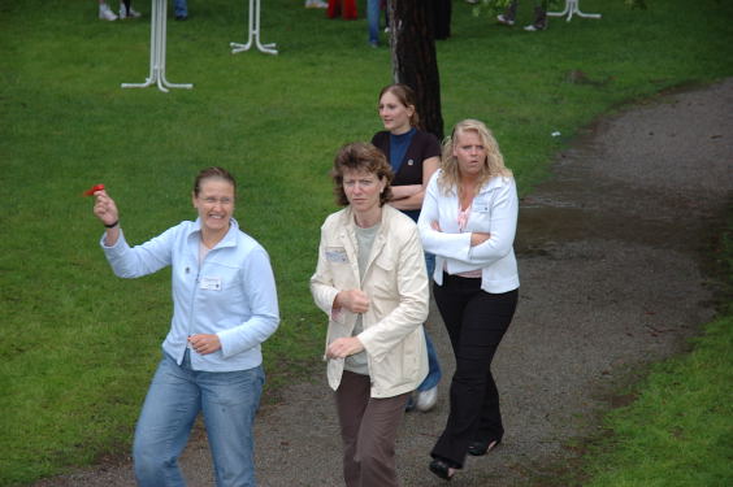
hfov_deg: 19.5
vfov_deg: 13.0
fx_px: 2136
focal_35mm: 105
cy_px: 244
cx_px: 366
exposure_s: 1/60
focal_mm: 70
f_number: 4.5
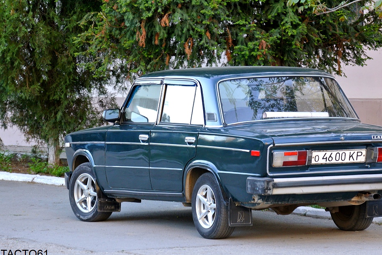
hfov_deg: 10.7
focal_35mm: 192
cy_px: 95
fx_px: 2038
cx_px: 237
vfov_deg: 7.2
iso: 200
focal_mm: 55.1
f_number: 4.2
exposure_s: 1/80
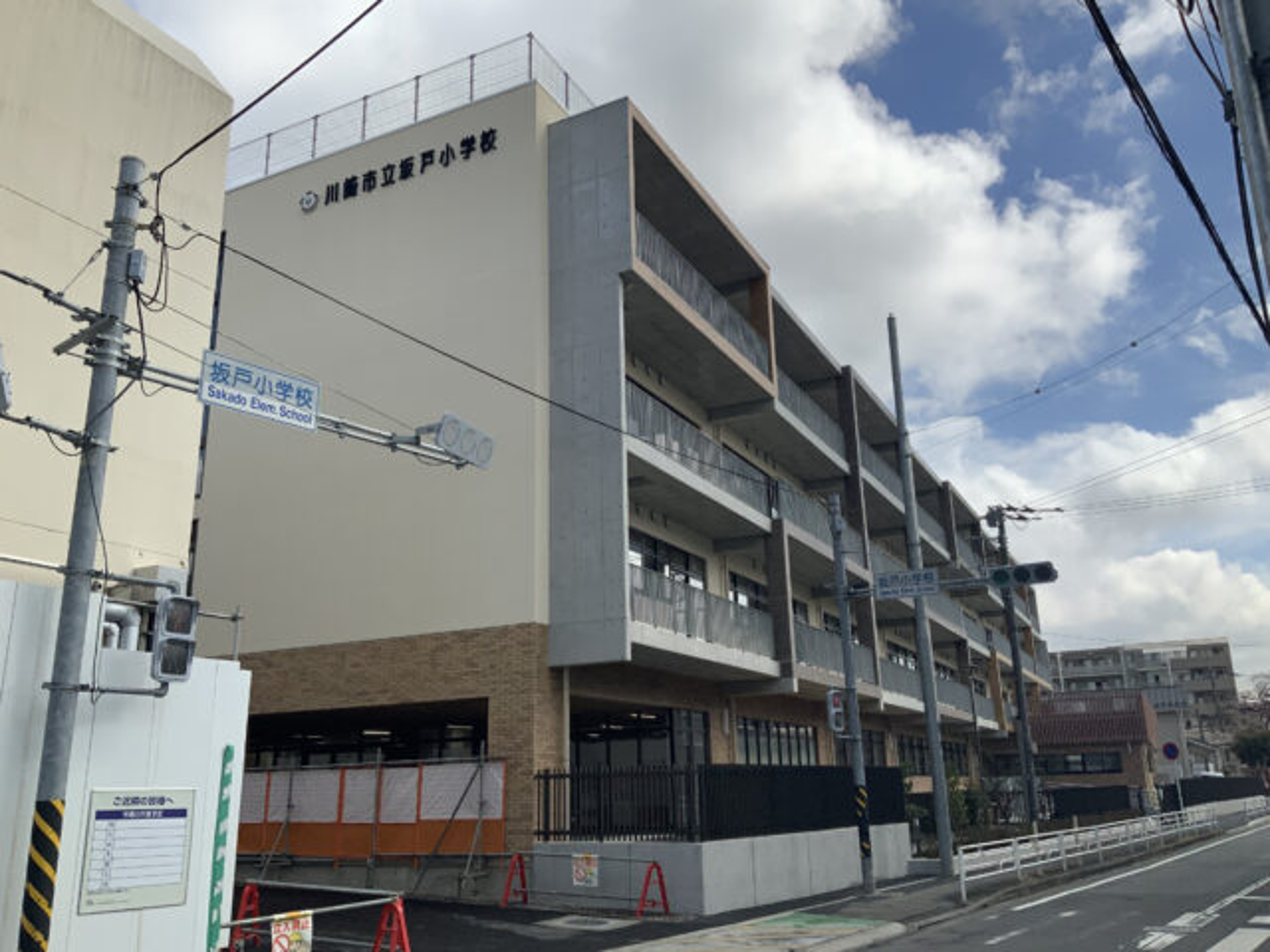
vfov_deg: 48.2
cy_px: 476
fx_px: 1064
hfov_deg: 61.7
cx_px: 635
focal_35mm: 29
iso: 16
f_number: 1.8
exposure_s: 1/2959
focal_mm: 3
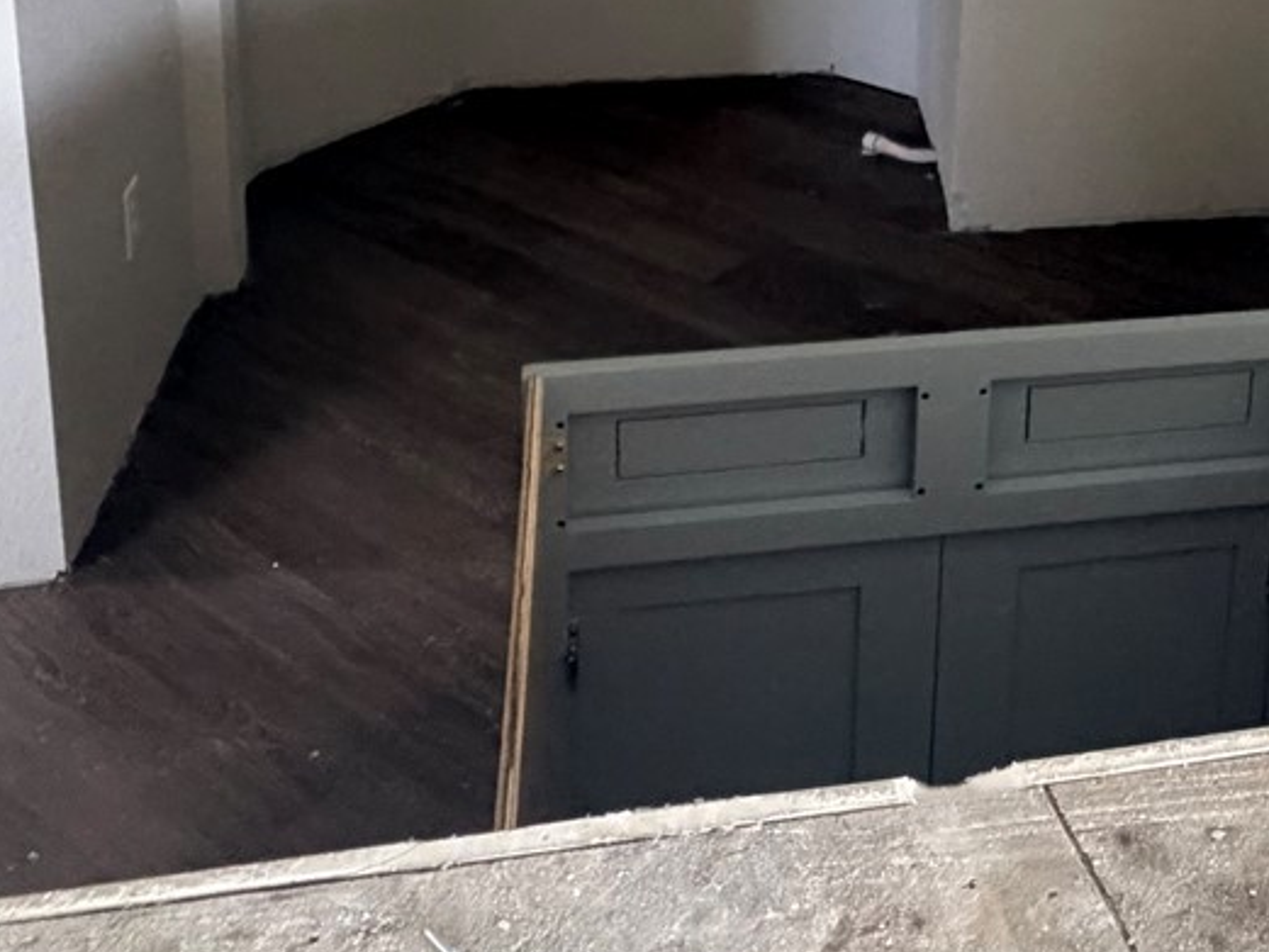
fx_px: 1577
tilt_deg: -11.3
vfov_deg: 28.9
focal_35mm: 43
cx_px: 882
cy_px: -205
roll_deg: -1.2
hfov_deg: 43.0
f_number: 2.2
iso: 640
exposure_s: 1/60
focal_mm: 2.22
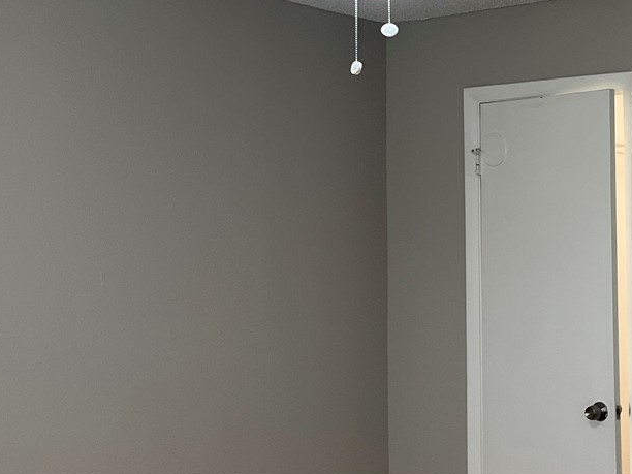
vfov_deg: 21.6
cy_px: 182
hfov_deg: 27.8
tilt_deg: +3.5
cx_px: 531
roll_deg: +1.3
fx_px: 1242
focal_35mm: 68
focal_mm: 5.1
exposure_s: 1/120
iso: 80
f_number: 1.6
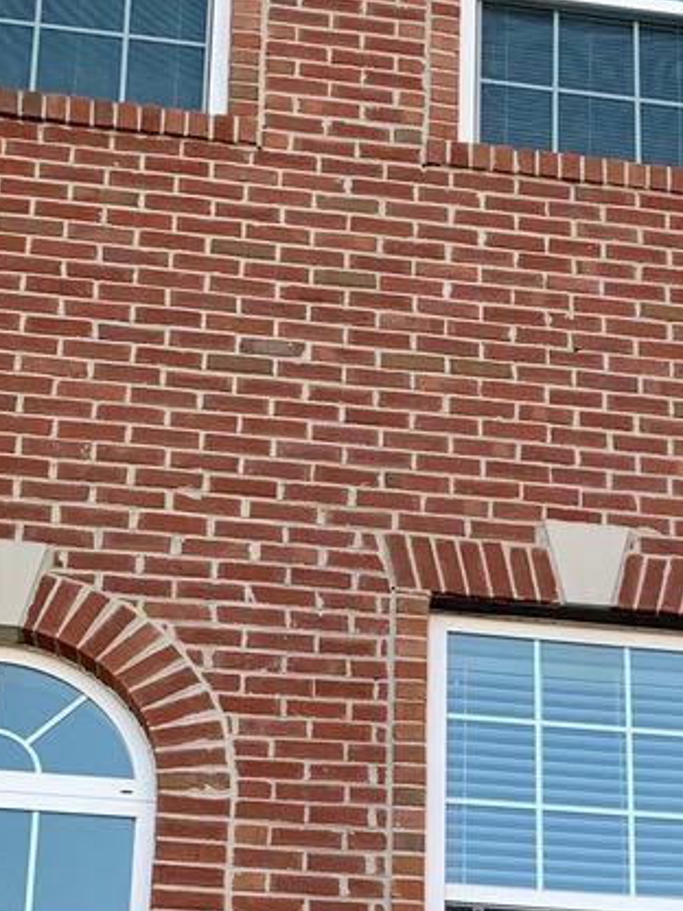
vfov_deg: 18.7
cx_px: 795
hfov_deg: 14.9
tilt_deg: +20.6
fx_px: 2526
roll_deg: +2.0
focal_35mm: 96
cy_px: 1253
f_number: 1.8
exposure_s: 1/208
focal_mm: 4.25
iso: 25
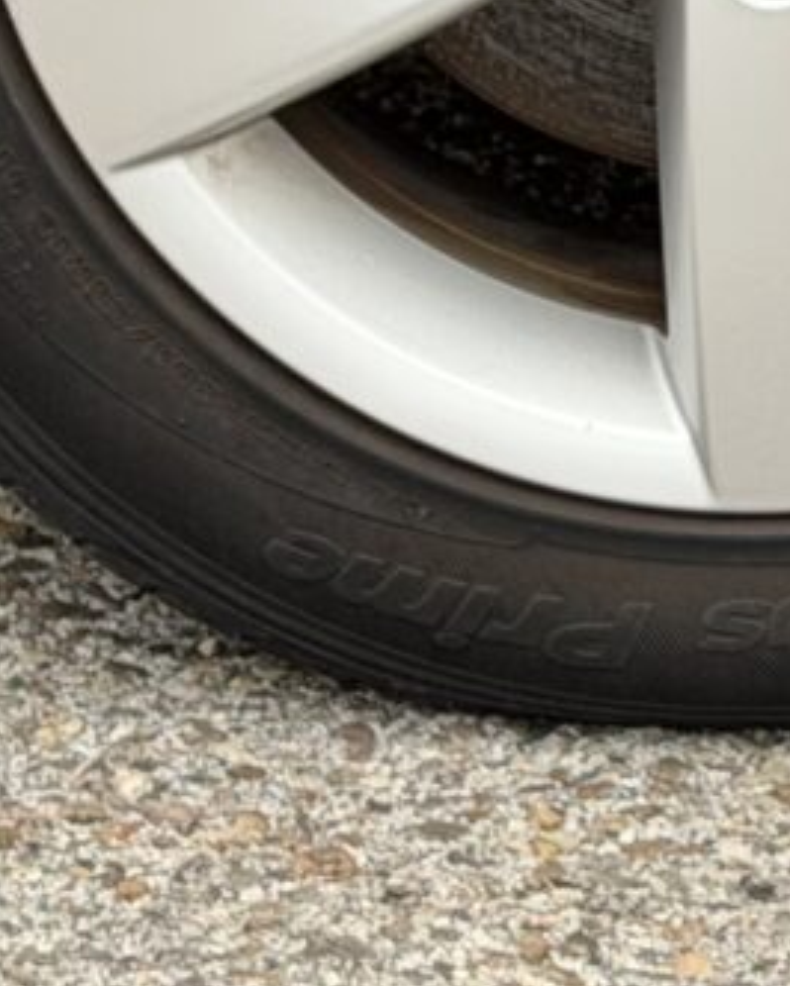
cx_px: 944
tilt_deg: -5.6
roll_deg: -0.4
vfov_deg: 6.9
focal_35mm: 271
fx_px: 7913
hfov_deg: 5.7
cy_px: -891
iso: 80
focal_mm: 6.76
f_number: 1.78
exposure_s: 1/422
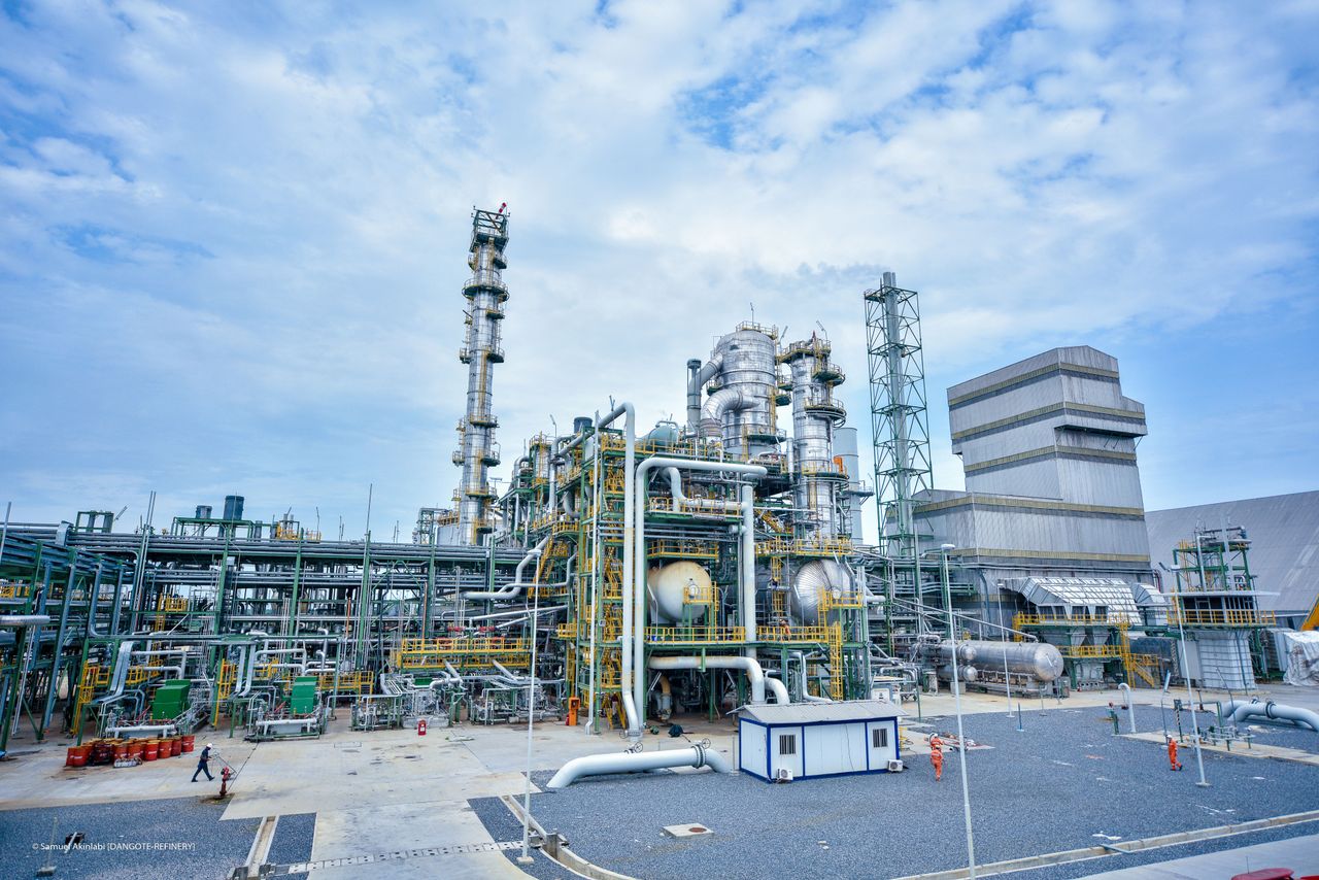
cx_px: 660
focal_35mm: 21
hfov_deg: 81.2
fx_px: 770
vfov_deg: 59.5
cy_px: 440
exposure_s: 1/1600
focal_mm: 21
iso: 125
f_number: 2.8
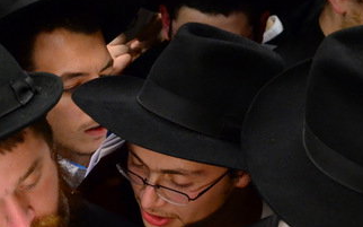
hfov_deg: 14.3
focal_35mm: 144
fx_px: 1424
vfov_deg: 9.1
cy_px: 195
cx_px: 17
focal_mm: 38
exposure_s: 1/160
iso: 3200
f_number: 4.5
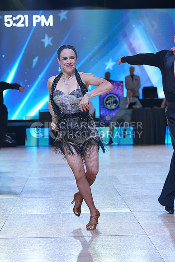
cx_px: 88
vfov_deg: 23.9
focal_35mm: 85
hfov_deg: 16.1
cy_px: 131
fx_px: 619
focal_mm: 85
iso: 640
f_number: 4.5
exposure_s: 1/400
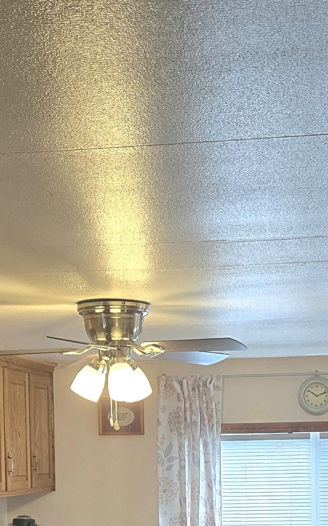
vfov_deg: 26.2
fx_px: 1073
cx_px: 263
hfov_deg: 17.2
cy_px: 514
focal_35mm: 75
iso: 200
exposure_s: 1/120
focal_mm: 5.4
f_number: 1.8
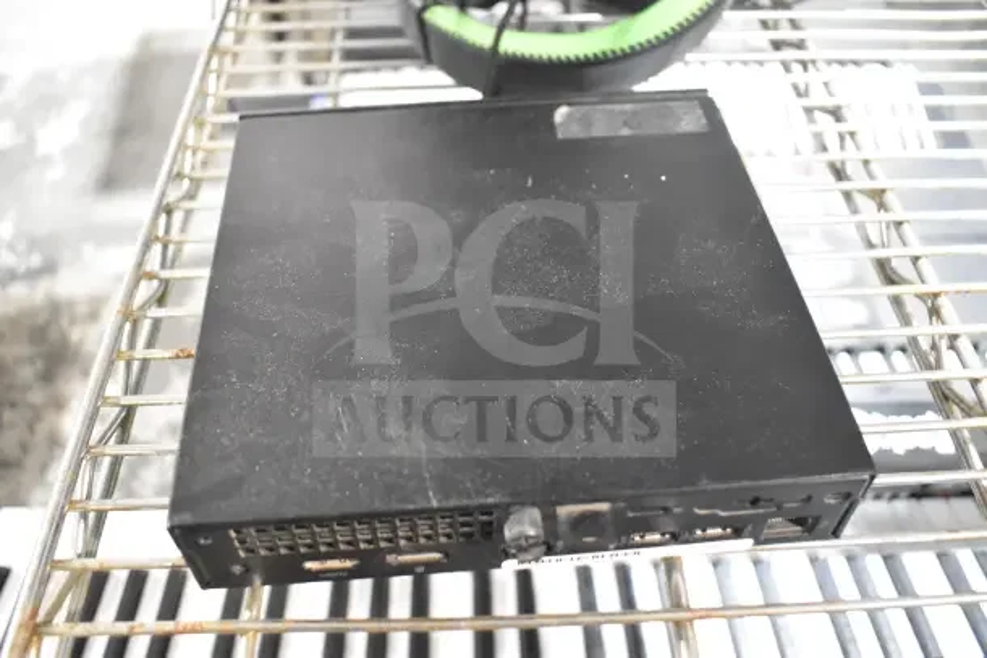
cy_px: 329
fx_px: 905
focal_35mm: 33
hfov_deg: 57.2
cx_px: 494
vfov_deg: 40.0
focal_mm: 22
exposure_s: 1/50
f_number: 3.8
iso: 6400
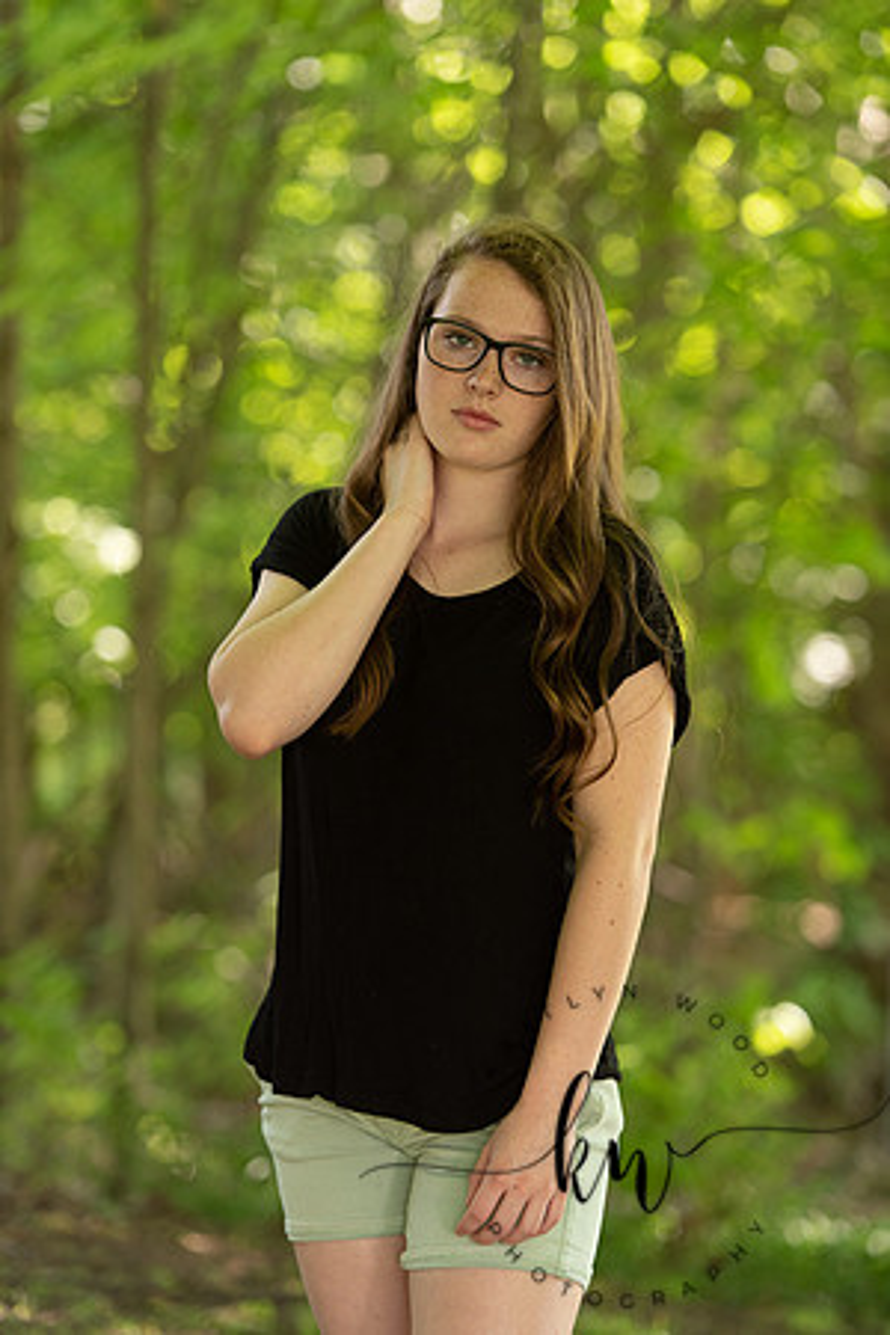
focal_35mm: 130
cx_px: 445
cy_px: 668
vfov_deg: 15.8
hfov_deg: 10.5
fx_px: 4820
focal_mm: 130
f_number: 2.8
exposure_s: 1/200
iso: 400
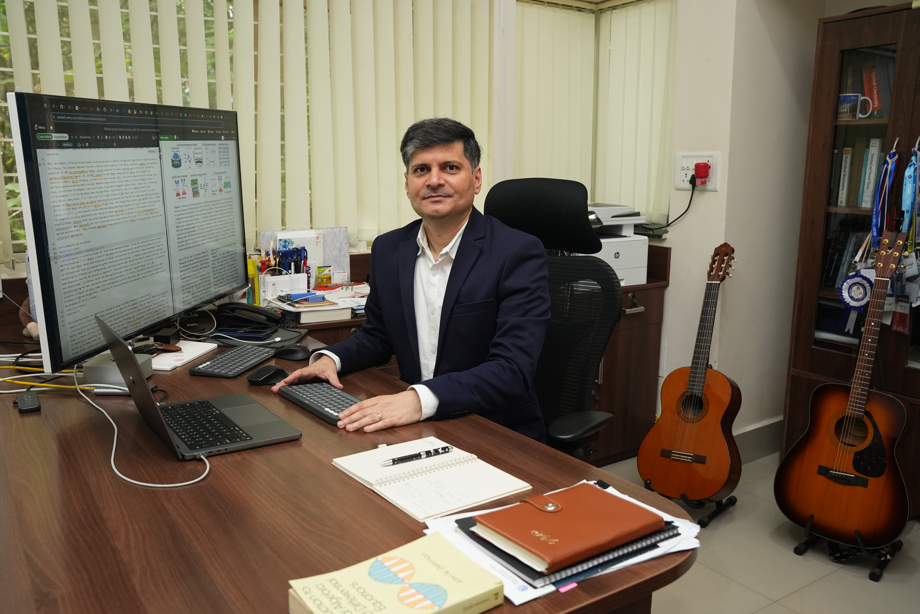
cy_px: 307
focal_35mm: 31
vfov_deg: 42.7
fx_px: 784
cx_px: 460
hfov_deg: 60.8
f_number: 5.6
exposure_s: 1/160
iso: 3200
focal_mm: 30.7
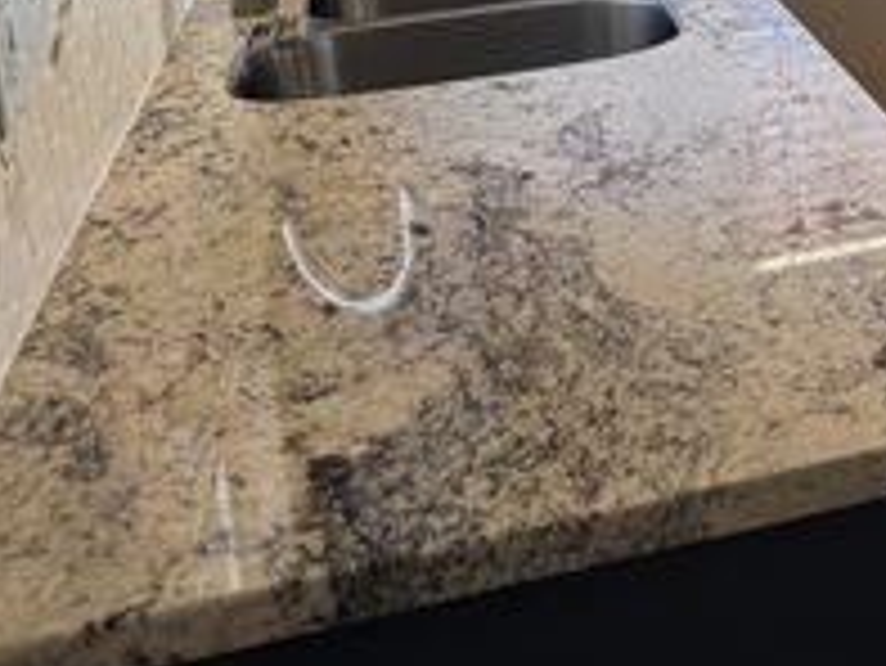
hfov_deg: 28.8
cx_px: 962
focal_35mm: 61
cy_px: -124
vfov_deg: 22.3
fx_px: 1562
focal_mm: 6.76
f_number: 1.78
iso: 200
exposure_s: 1/109
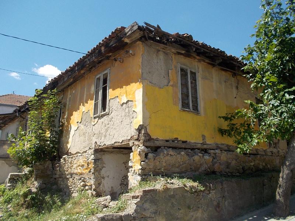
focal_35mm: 29
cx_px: 148
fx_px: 247
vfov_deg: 48.2
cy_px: 110
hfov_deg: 61.7
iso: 80
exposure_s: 1/640
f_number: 3.3
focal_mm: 4.1
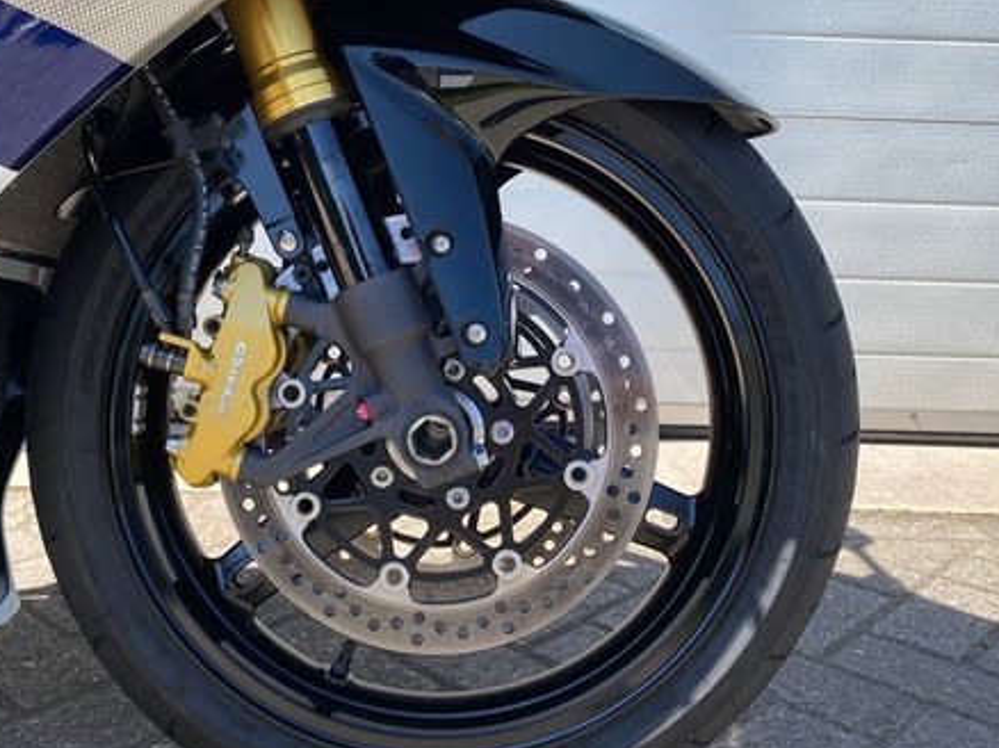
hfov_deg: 48.9
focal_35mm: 38
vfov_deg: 37.7
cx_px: 440
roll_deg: -2.4
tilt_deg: -14.1
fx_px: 1096
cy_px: 395
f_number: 1.8
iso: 32
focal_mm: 4.25
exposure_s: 1/858
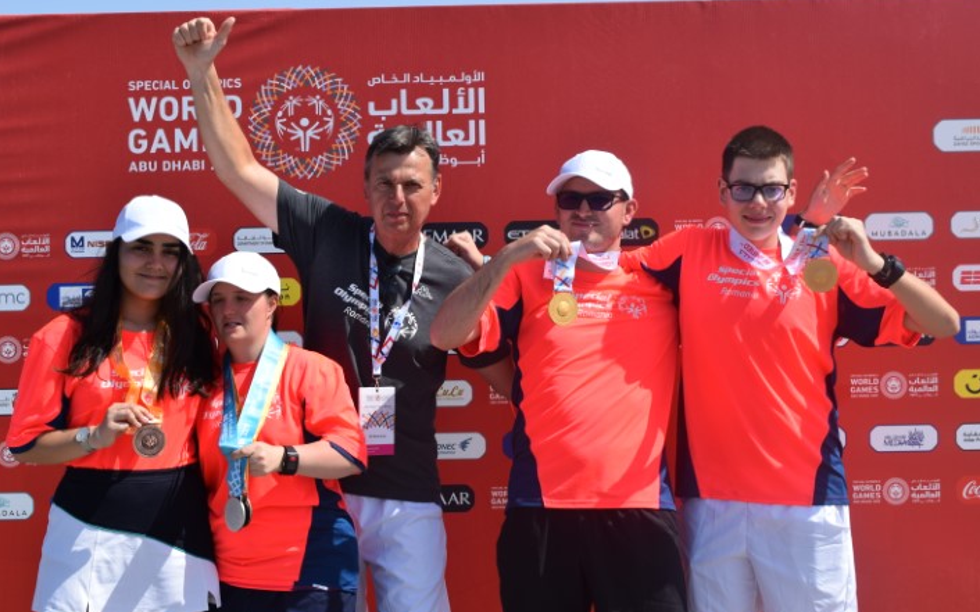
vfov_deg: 24.4
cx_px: 486
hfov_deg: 38.2
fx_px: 1415
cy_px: 322
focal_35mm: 53
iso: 200
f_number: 11
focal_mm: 34
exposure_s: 1/500
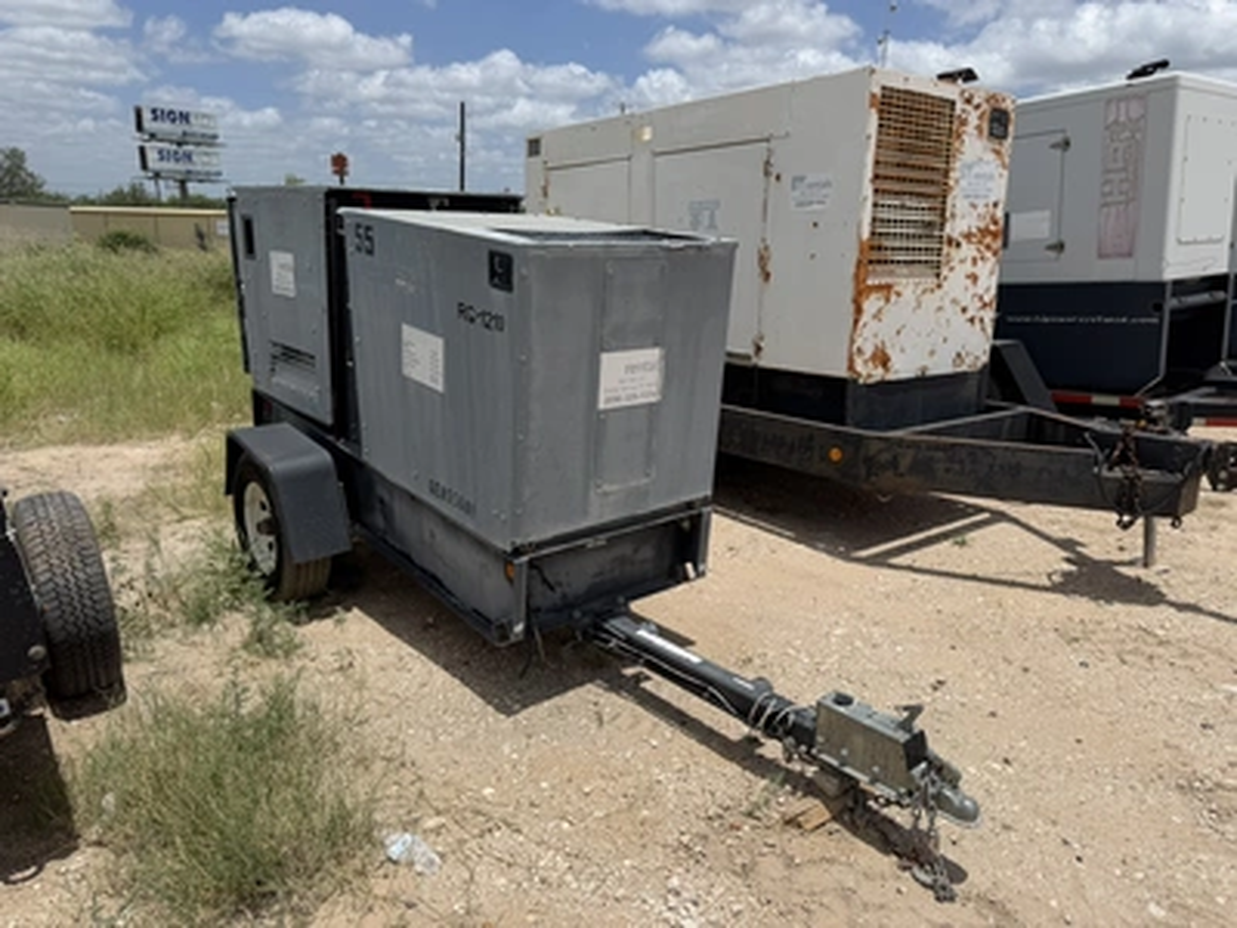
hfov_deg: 71.6
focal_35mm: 24
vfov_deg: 56.8
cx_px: 618
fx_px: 858
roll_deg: -1.9
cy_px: 464
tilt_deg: -13.3
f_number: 1.78
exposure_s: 1/9091
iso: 80
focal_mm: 6.76
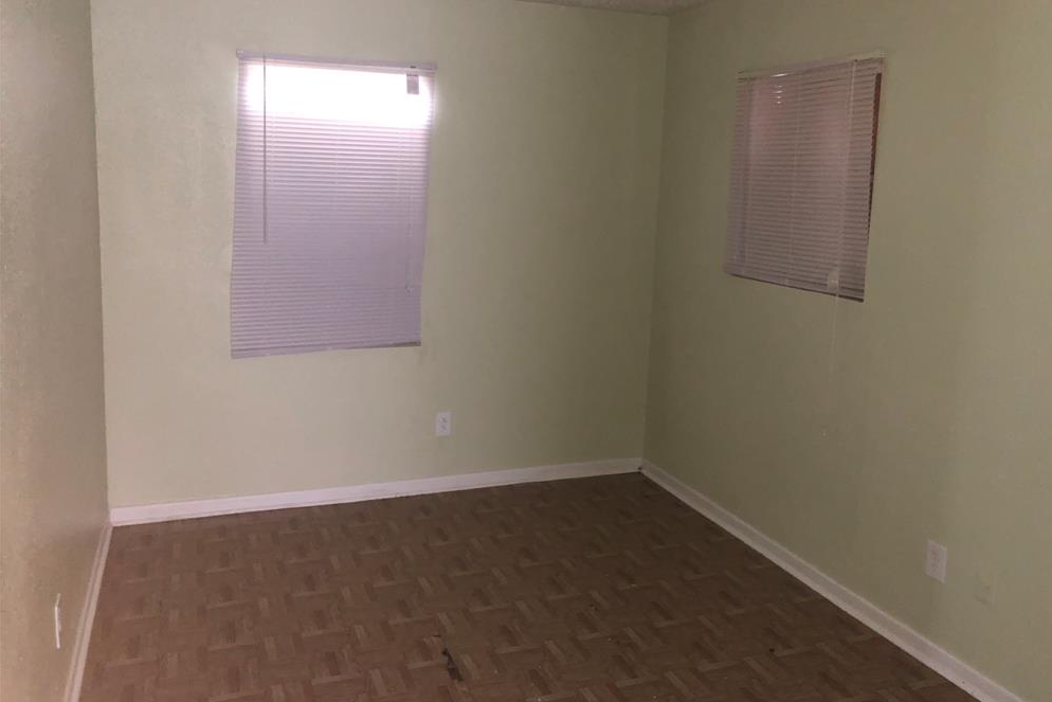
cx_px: 541
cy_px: 305
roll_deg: -1.9
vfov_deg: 43.5
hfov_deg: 61.9
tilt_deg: -8.2
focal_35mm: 30
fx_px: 877
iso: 200
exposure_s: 1/30
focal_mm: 4
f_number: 1.8
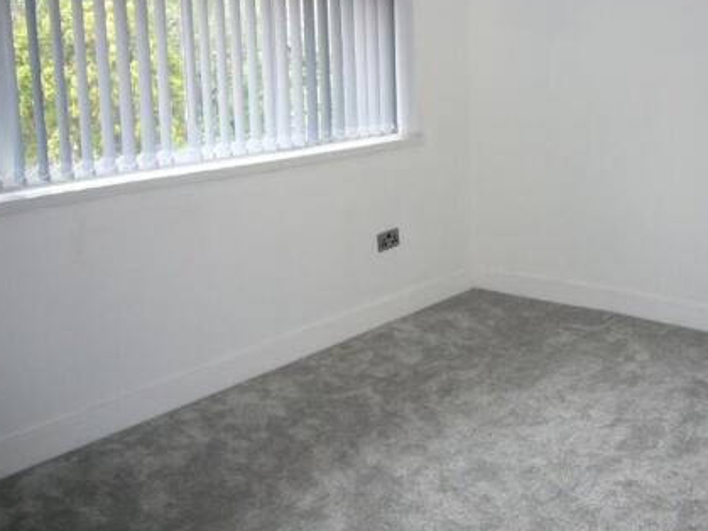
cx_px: 471
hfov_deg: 47.1
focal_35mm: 39
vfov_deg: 36.5
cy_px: 187
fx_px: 797
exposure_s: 1/50
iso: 80
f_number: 2.8
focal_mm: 4.6
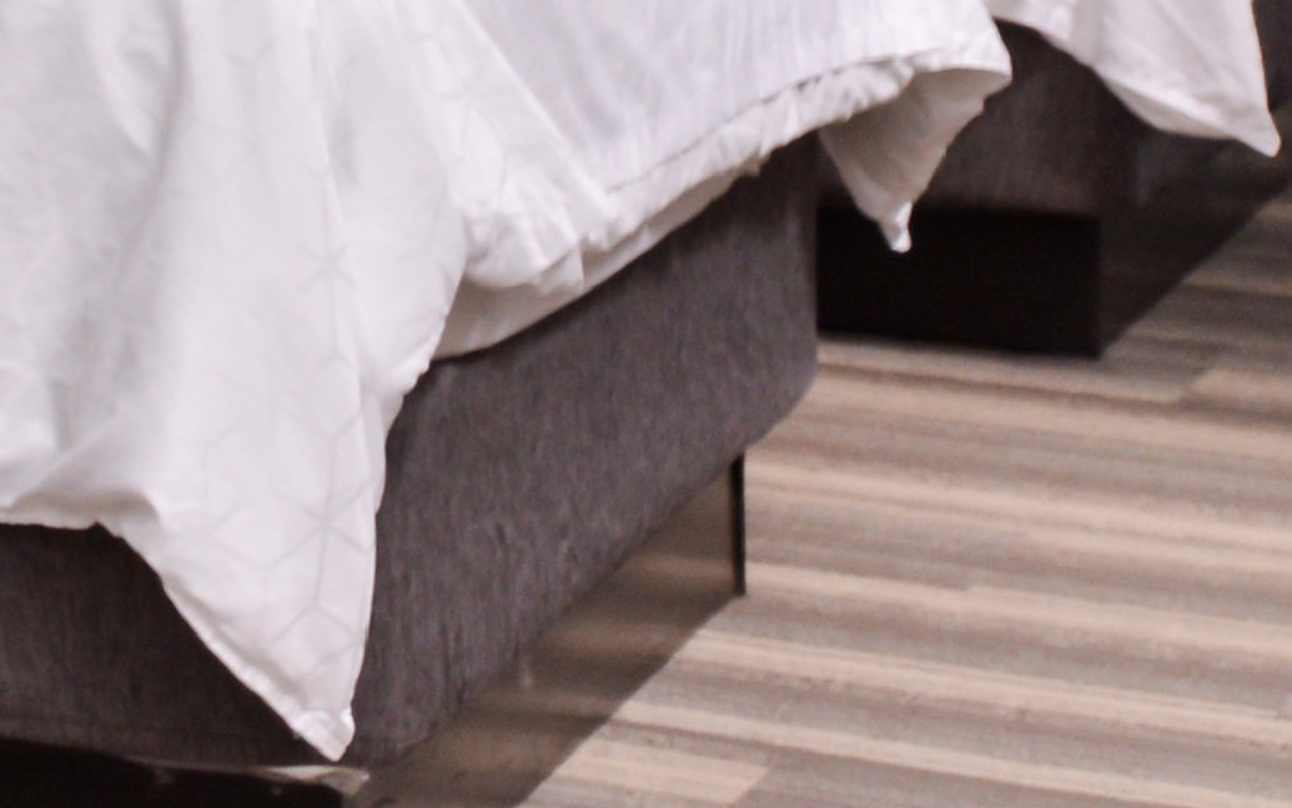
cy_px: -461
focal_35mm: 174
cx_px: -2995
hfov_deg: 8.9
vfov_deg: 7.4
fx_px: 6127
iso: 400
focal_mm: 24
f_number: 7.1
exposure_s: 1/125
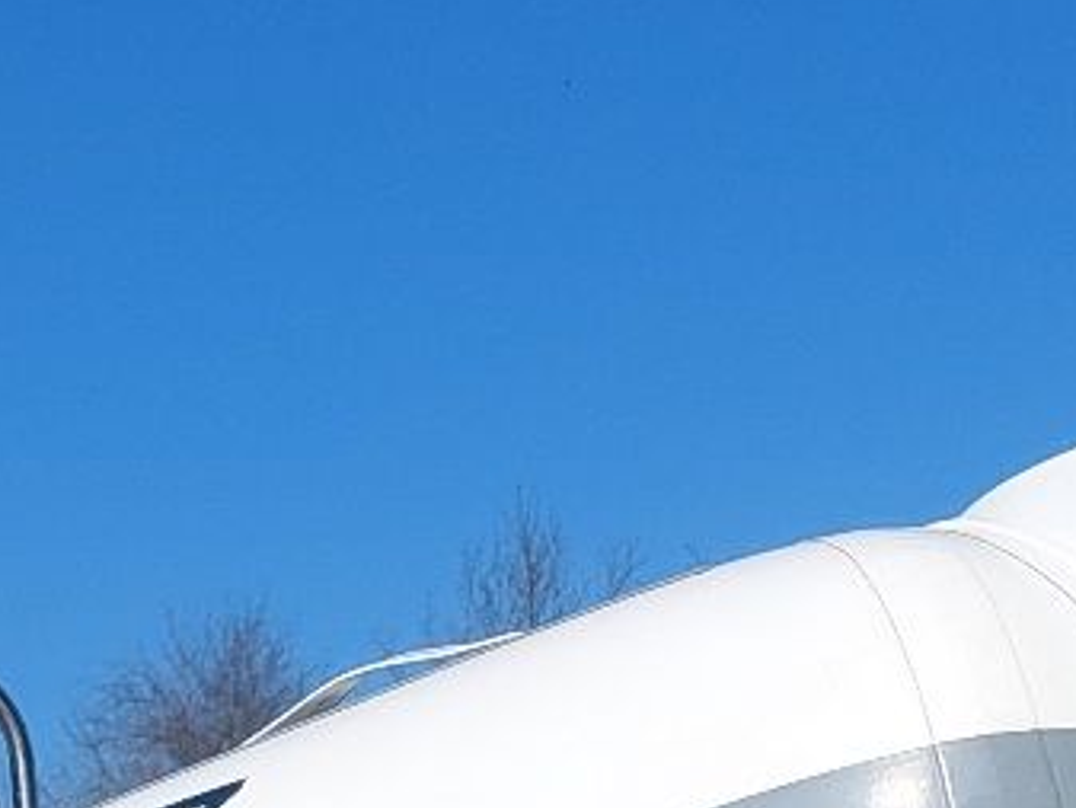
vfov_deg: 10.0
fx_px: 4260
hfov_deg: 14.4
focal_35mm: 137
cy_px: 1653
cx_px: 372
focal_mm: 5.23
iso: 25
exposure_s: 1/1667
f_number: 1.8
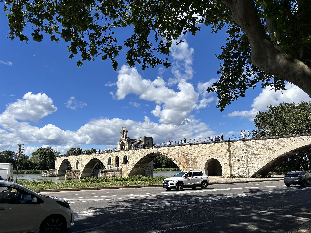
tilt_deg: +12.9
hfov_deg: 67.3
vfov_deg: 53.1
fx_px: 234
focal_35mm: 26
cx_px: 156
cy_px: 116
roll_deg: +1.3
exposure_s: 1/5076
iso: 50
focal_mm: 5.96
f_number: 1.6
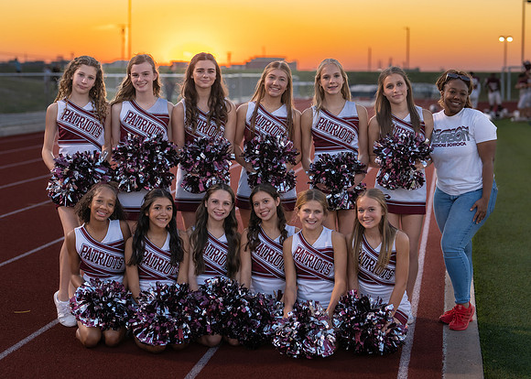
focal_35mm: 70
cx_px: 291
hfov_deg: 28.4
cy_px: 142
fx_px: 1049
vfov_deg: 20.4
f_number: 1.8
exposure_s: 1/640
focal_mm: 50
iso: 100
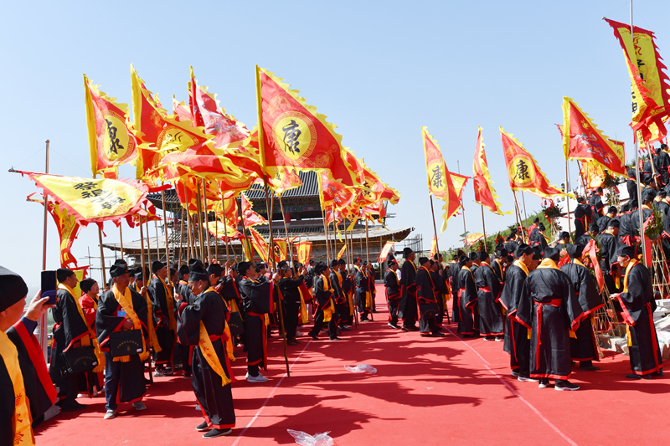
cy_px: 223
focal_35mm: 32
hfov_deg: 58.7
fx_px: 595
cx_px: 335
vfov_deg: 41.1
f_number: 11
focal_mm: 32
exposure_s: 1/500
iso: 200
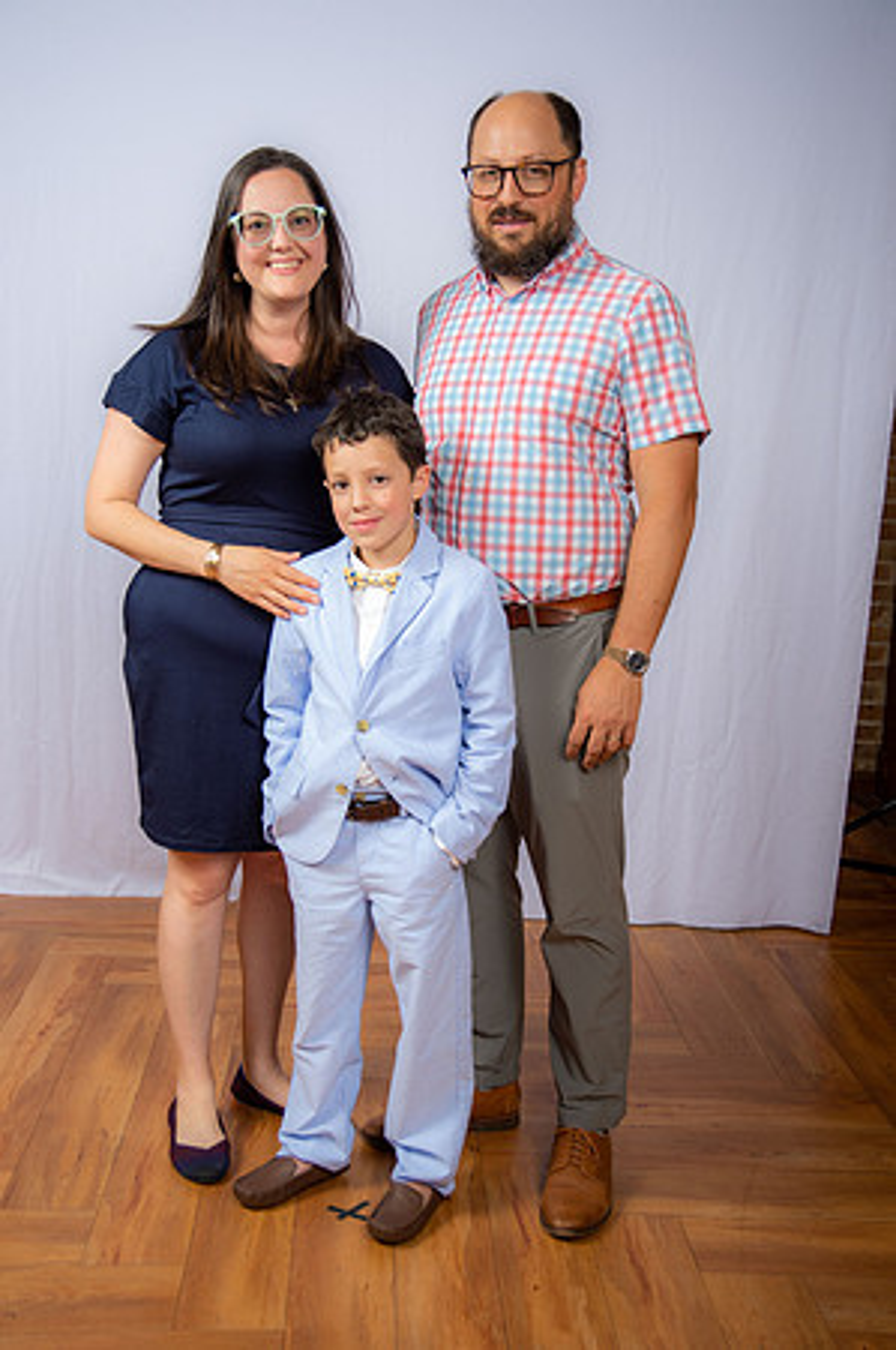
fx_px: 1572
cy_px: 675
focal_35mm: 42
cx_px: 448
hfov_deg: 31.8
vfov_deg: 46.4
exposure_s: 1/160
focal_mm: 42
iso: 250
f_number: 6.3
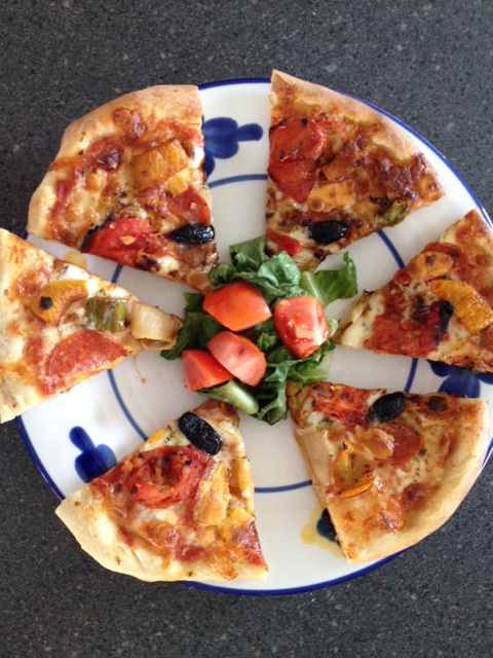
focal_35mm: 35
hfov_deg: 40.7
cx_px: 246
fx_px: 665
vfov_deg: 52.6
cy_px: 329
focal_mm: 4.28
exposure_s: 1/20
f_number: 2.4
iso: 125
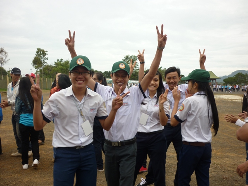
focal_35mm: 33
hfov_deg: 55.4
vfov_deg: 42.9
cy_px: 93
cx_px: 124
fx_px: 236
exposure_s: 1/320
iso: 80
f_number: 2.8
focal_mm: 5.5
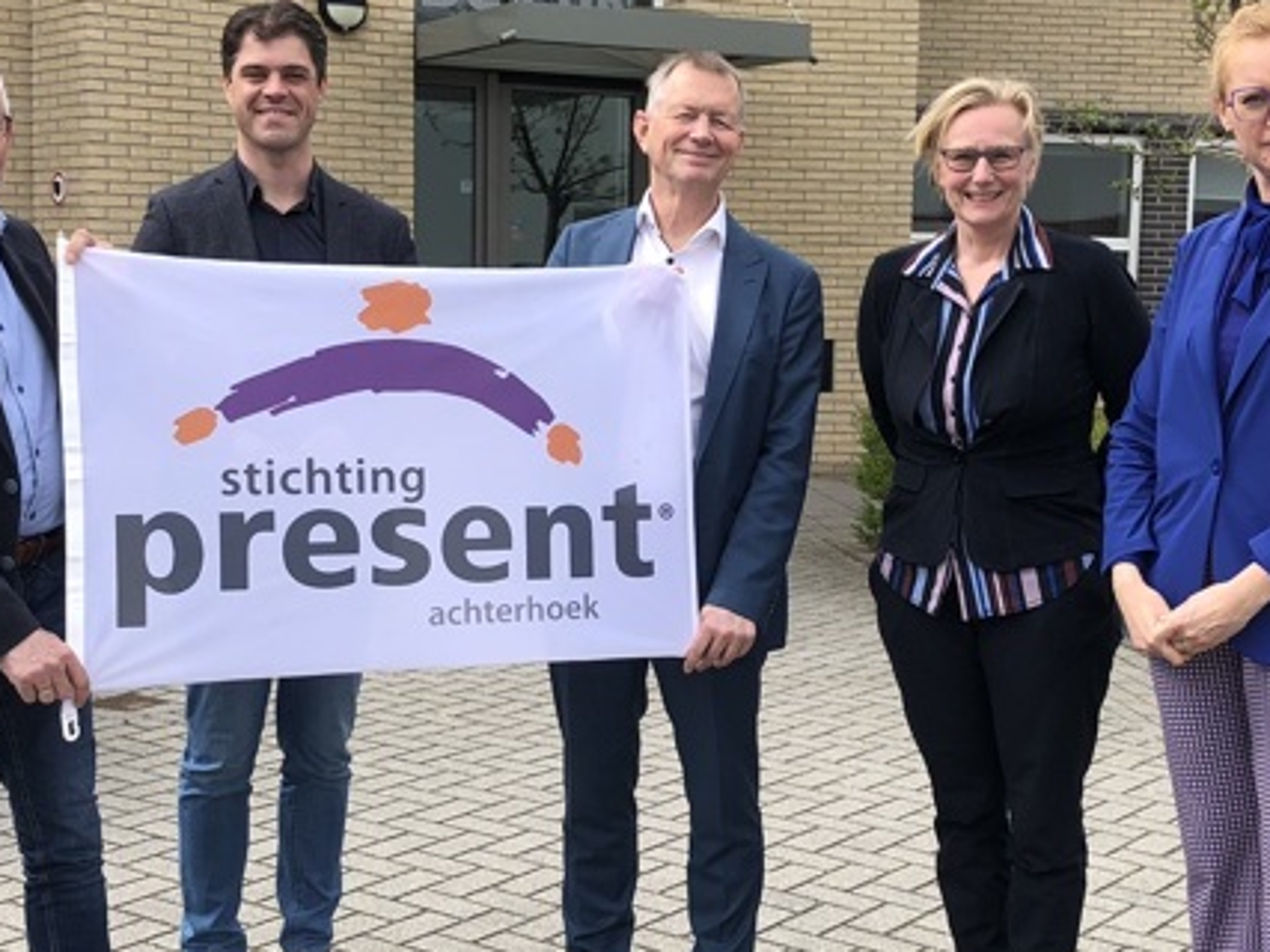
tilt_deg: -6.8
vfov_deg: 24.8
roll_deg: +0.3
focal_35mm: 59
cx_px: 678
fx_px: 2164
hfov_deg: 32.7
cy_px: 567
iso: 20
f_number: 1.8
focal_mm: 3.99
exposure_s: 1/979
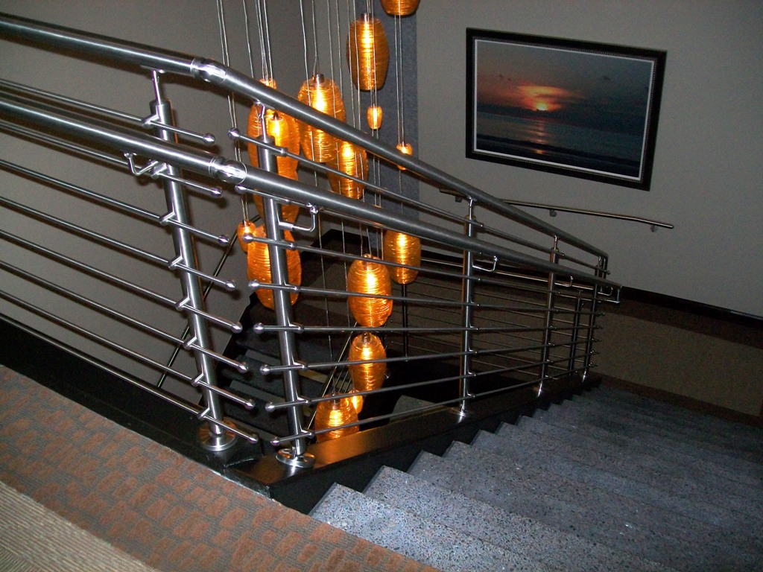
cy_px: 286
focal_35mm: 36
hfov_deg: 51.4
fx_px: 794
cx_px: 382
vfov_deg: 39.7
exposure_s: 1/60
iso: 160
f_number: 2.7
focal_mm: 6
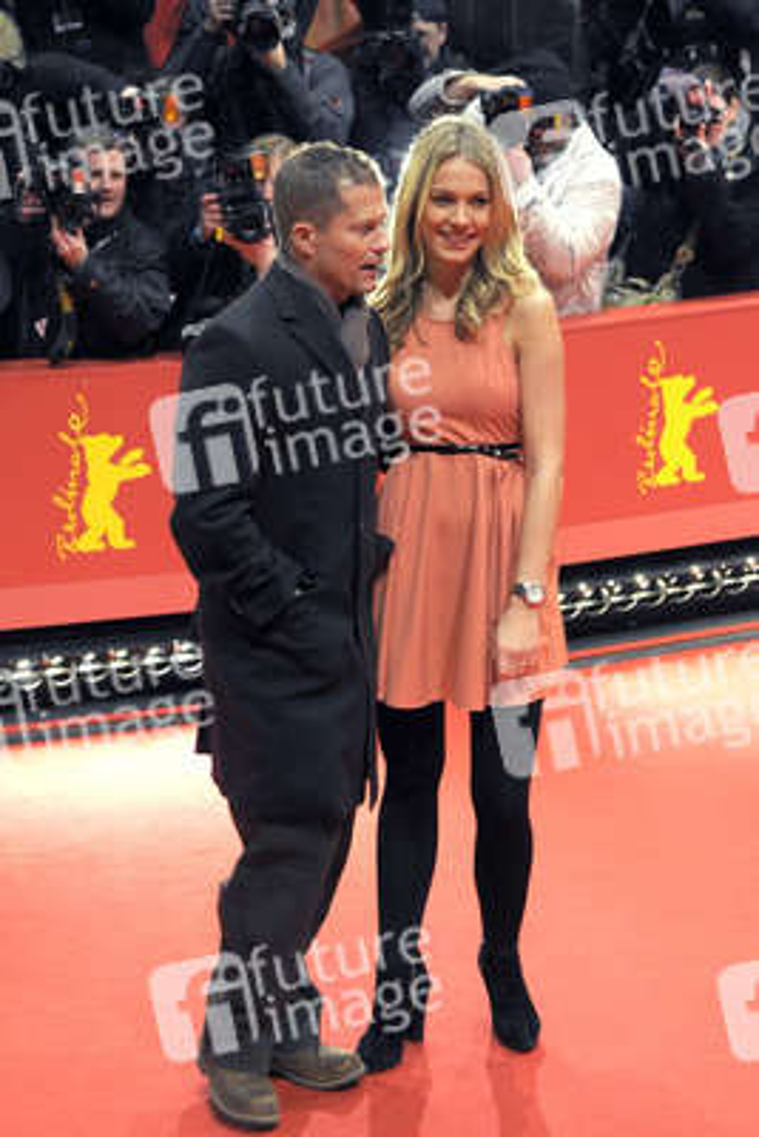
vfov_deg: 24.6
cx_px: 380
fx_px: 2607
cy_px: 568
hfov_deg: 16.6
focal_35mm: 82
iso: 640
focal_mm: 55
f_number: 5
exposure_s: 1/125
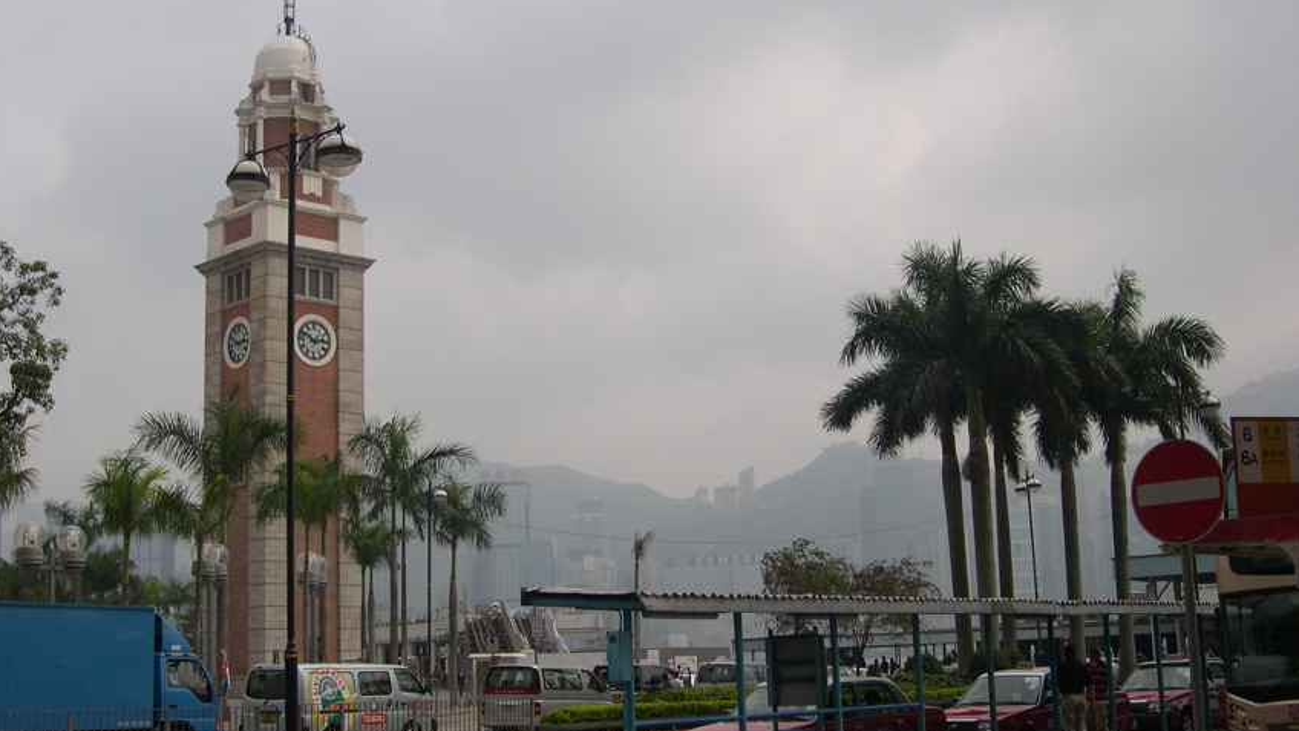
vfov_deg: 26.0
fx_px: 1584
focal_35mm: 46
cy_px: 336
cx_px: 647
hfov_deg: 44.6
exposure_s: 1/280
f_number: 8
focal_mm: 9
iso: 100
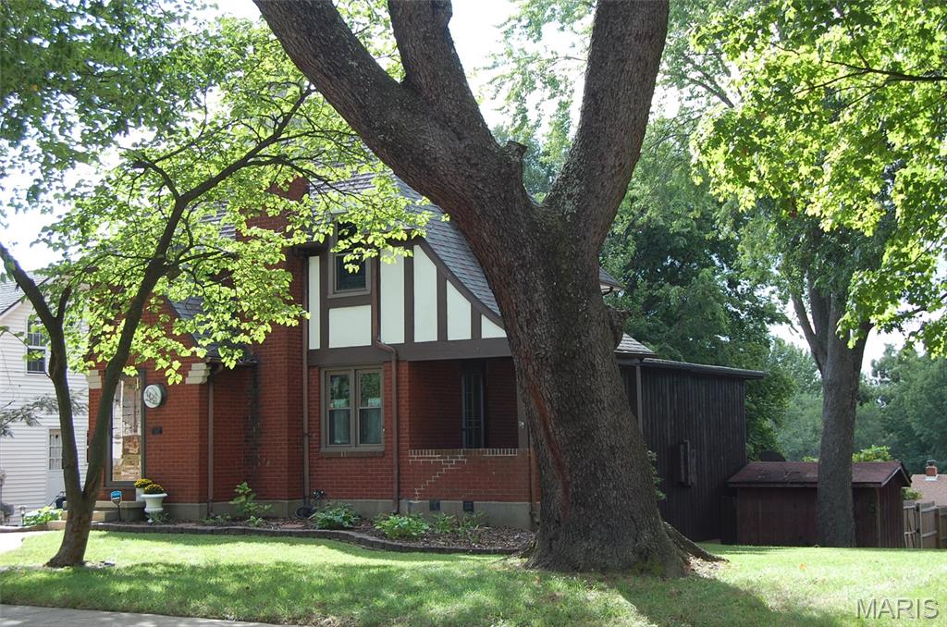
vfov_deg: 26.4
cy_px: 314
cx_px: 474
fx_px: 1339
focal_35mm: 51
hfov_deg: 39.0
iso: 220
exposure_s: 1/125
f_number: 5.6
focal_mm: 34
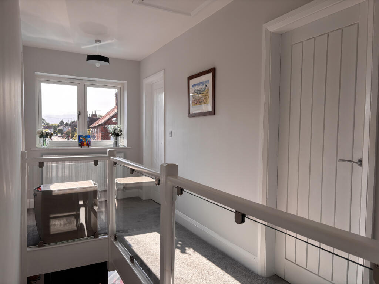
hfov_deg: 67.3
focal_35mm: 26
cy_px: 142
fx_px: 285
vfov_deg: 53.1
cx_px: 190
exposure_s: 1/634
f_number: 1.6
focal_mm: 5.96
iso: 50
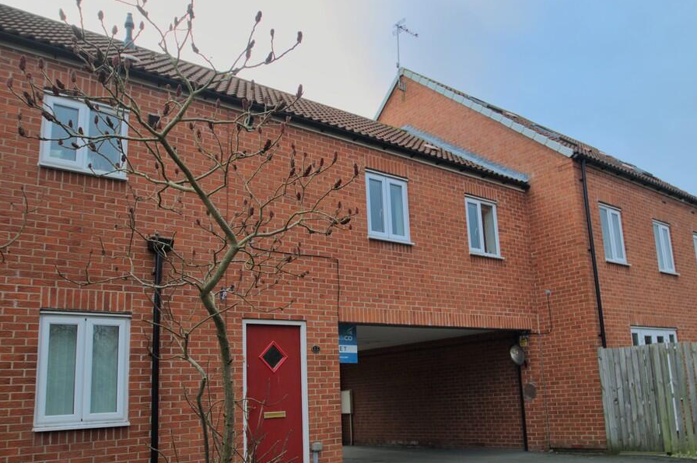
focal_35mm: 33
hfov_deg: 57.7
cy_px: 261
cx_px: 394
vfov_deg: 40.3
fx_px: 630
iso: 280
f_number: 5.6
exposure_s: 1/125
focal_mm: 19
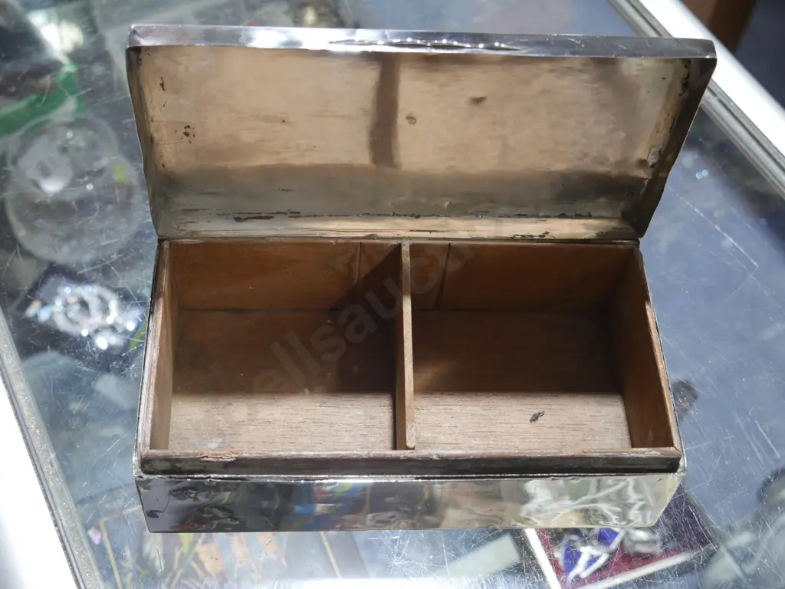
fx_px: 1089
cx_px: 392
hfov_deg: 39.7
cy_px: 294
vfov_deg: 30.3
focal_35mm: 48
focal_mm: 24
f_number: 5.6
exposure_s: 1/60
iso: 1000
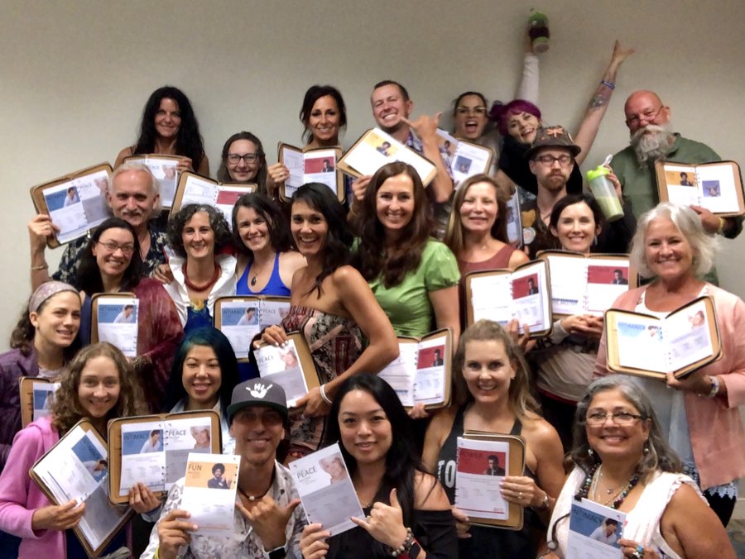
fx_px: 689
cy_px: 280
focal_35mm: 32
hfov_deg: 56.8
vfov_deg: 44.2
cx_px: 372
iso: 250
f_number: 2.2
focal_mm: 2.87
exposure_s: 1/40
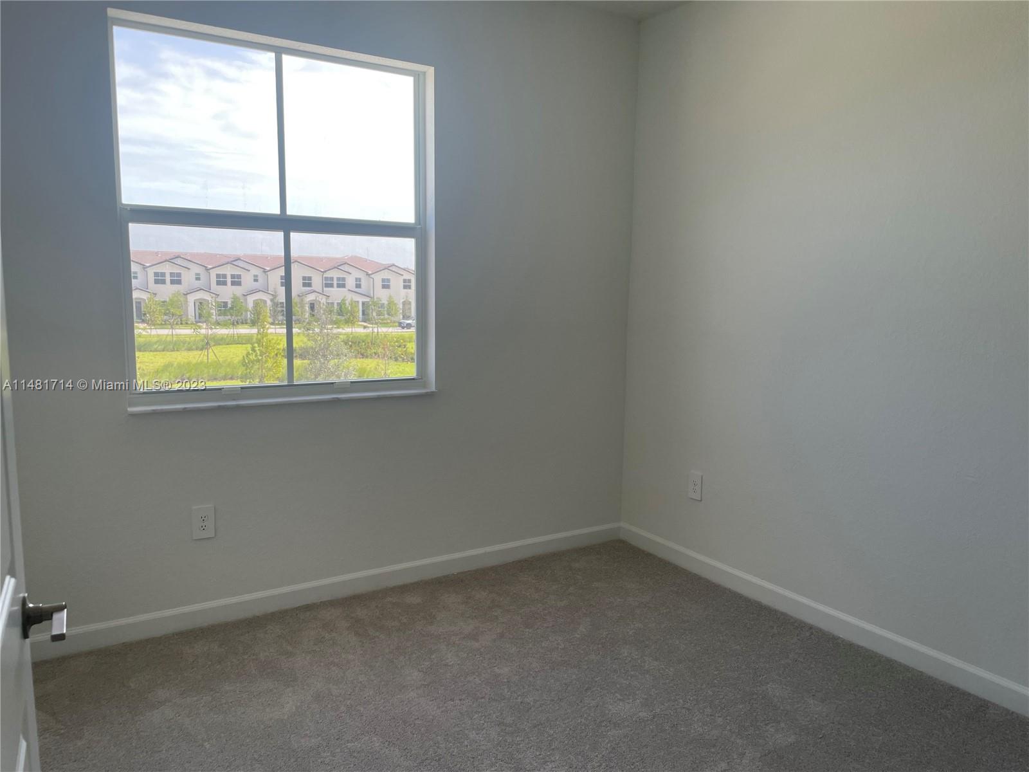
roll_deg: -0.8
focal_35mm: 26
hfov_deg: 67.3
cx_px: 514
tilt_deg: -8.0
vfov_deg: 53.1
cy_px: 386
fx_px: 773
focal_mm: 4.2
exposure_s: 1/252
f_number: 1.6
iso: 32
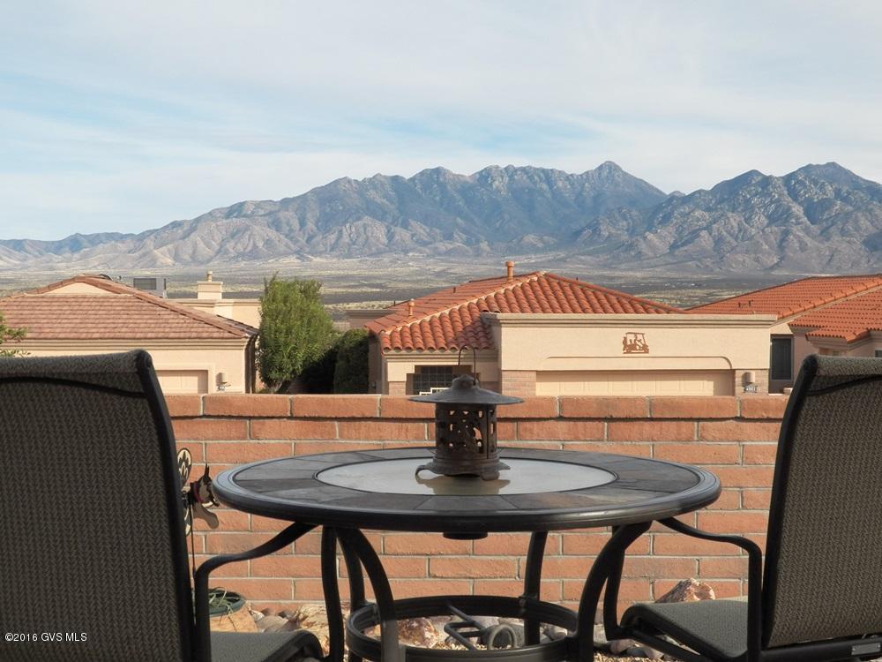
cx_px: 441
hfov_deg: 34.3
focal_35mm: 56
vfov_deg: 26.1
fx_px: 1427
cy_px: 331
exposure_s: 1/1600
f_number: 4
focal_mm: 10
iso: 125
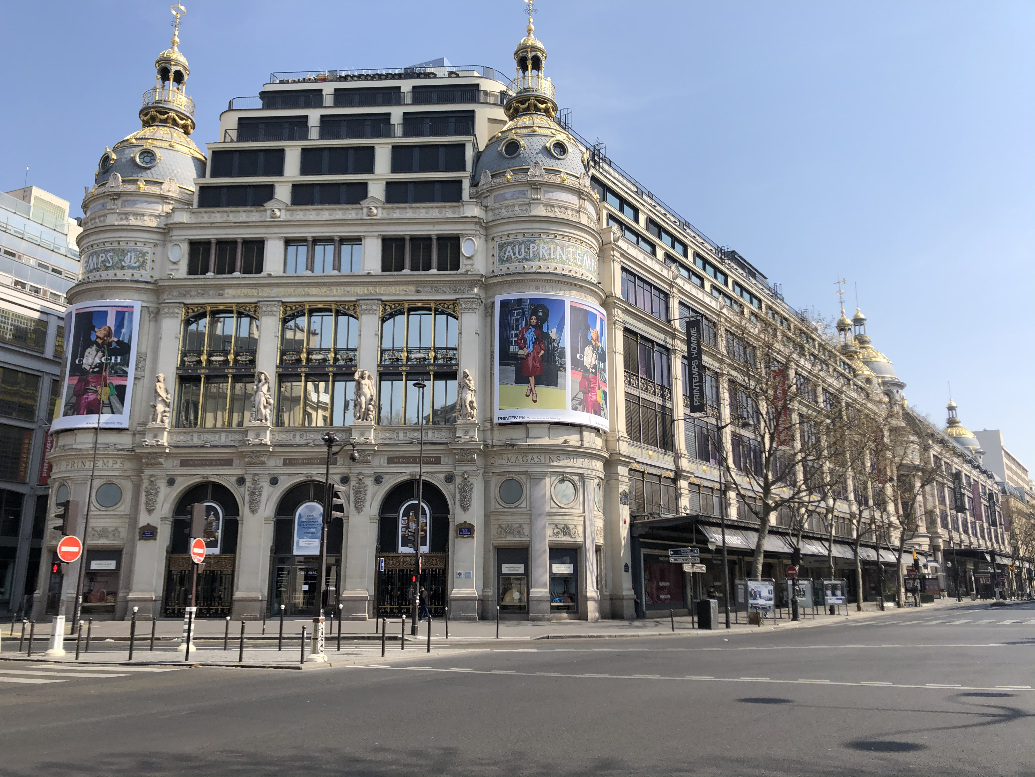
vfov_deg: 49.7
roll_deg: +0.7
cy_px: 388
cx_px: 518
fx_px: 837
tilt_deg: +12.6
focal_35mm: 28
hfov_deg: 63.4
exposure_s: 1/1869
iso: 20
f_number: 1.8
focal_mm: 4
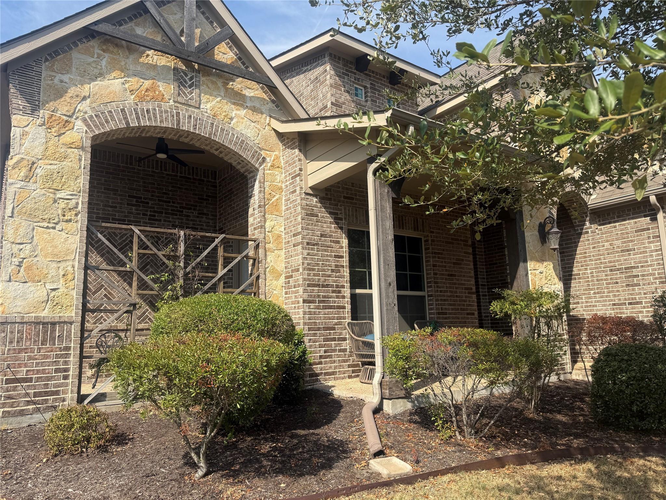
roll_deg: +2.1
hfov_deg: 71.6
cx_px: 333
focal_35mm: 24
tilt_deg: +9.6
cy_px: 250
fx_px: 462
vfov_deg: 56.8
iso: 80
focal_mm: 6.76
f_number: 1.78
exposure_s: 1/2801
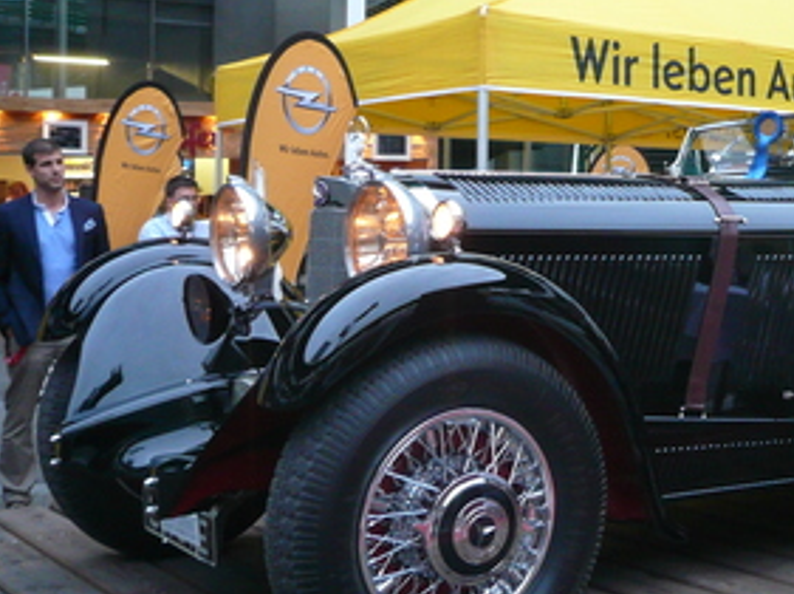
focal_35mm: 57
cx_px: 648
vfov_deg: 25.6
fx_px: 1306
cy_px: 272
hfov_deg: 32.8
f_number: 2.9
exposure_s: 1/15
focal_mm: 4.9
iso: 200
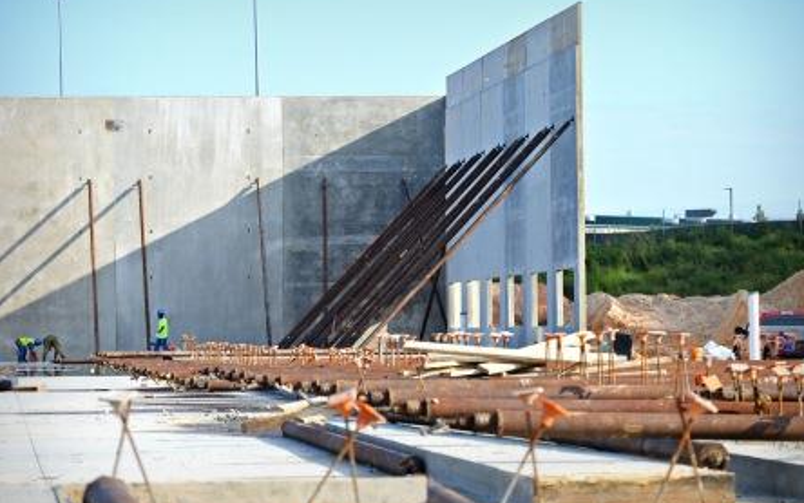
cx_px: 402
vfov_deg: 8.5
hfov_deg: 13.6
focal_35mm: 154
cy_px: 244
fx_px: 3376
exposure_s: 1/500
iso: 180
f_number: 5.6
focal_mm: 100
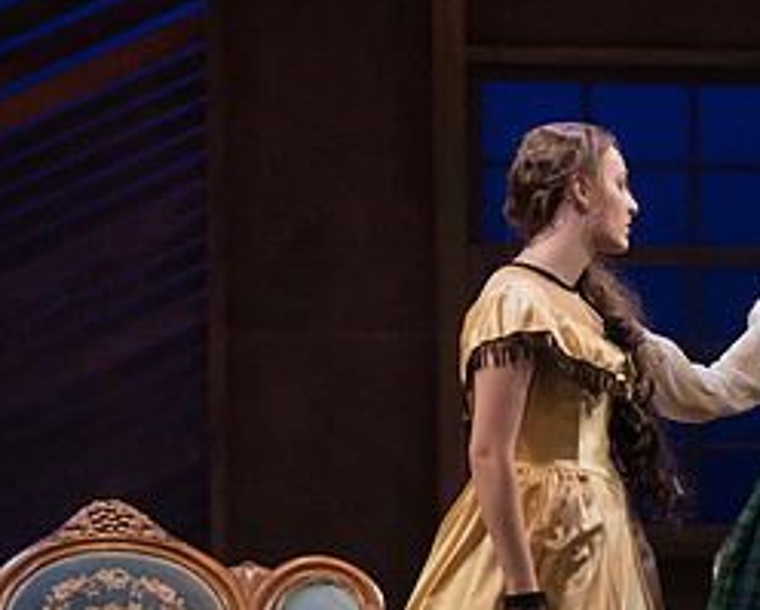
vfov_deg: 4.6
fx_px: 7657
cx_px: 732
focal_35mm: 340
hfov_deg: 5.7
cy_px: 572
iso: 3200
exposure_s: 1/400
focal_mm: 155
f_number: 4
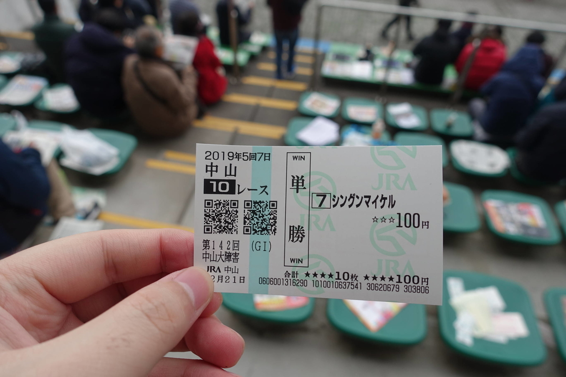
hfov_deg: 73.7
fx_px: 377
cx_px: 283
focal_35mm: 24
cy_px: 188
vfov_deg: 53.1
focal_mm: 8.8
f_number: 3.5
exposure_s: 1/80
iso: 125
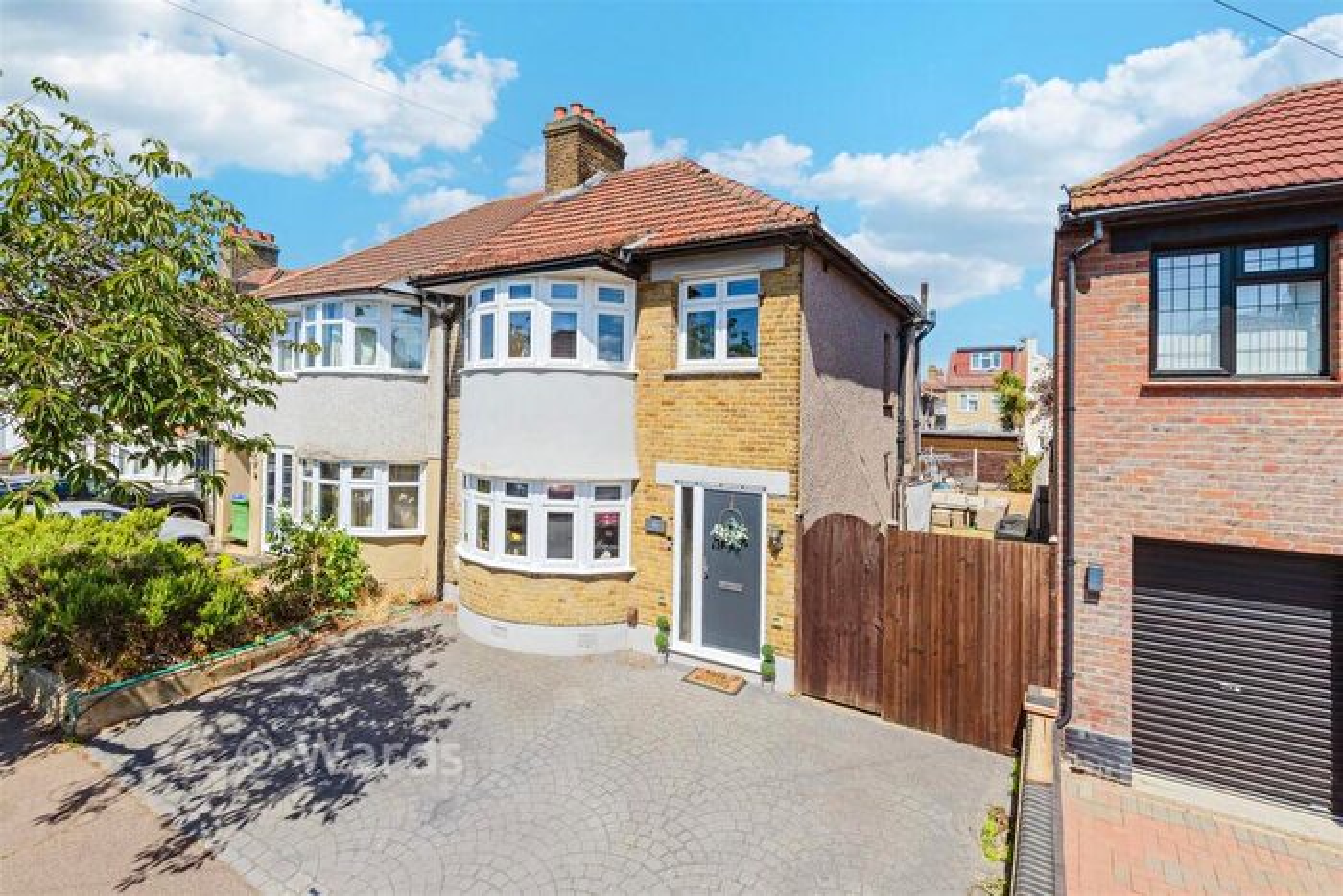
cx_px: 672
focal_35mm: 14
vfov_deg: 81.2
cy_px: 448
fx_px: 522
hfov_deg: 104.2
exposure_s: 1/400
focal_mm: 14
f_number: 8
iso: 100
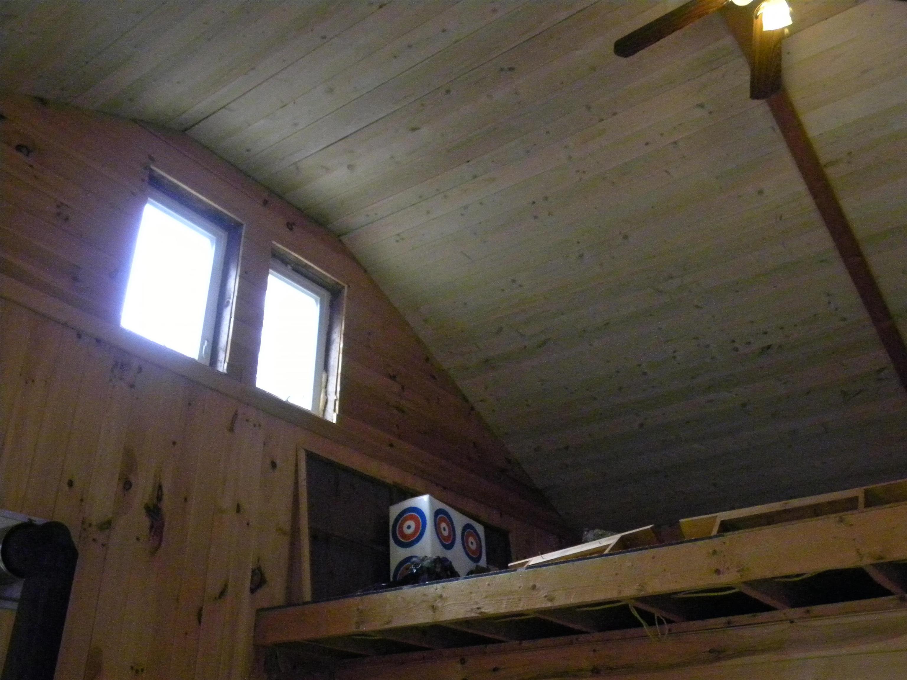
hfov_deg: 55.4
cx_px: 454
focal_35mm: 33
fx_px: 865
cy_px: 340
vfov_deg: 42.9
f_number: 2.8
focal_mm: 5.9
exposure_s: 1/80
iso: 800
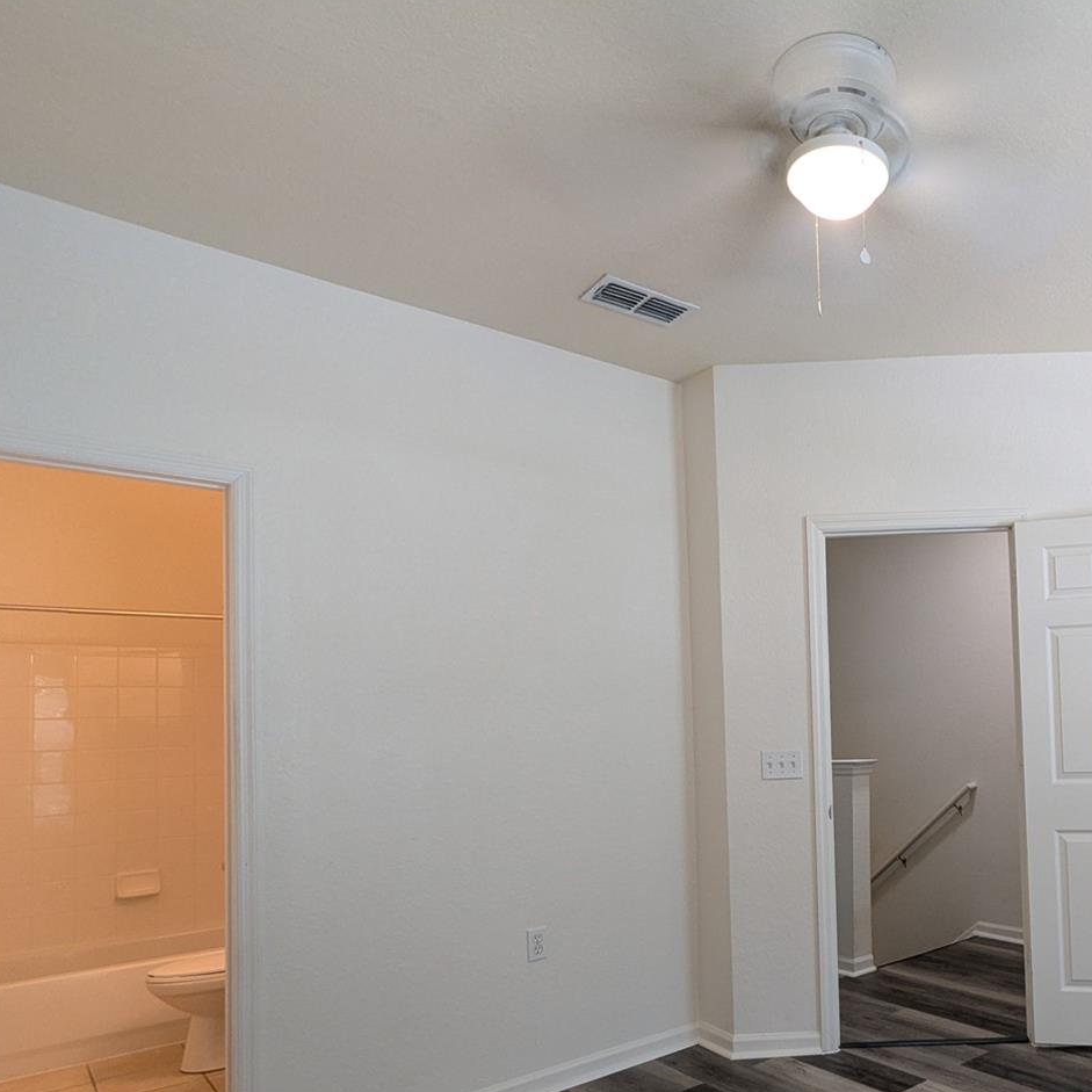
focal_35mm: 24
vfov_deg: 64.1
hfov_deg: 60.4
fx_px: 857
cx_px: 856
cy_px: 686
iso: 68
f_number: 2.2
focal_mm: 2.35
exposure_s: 1/24
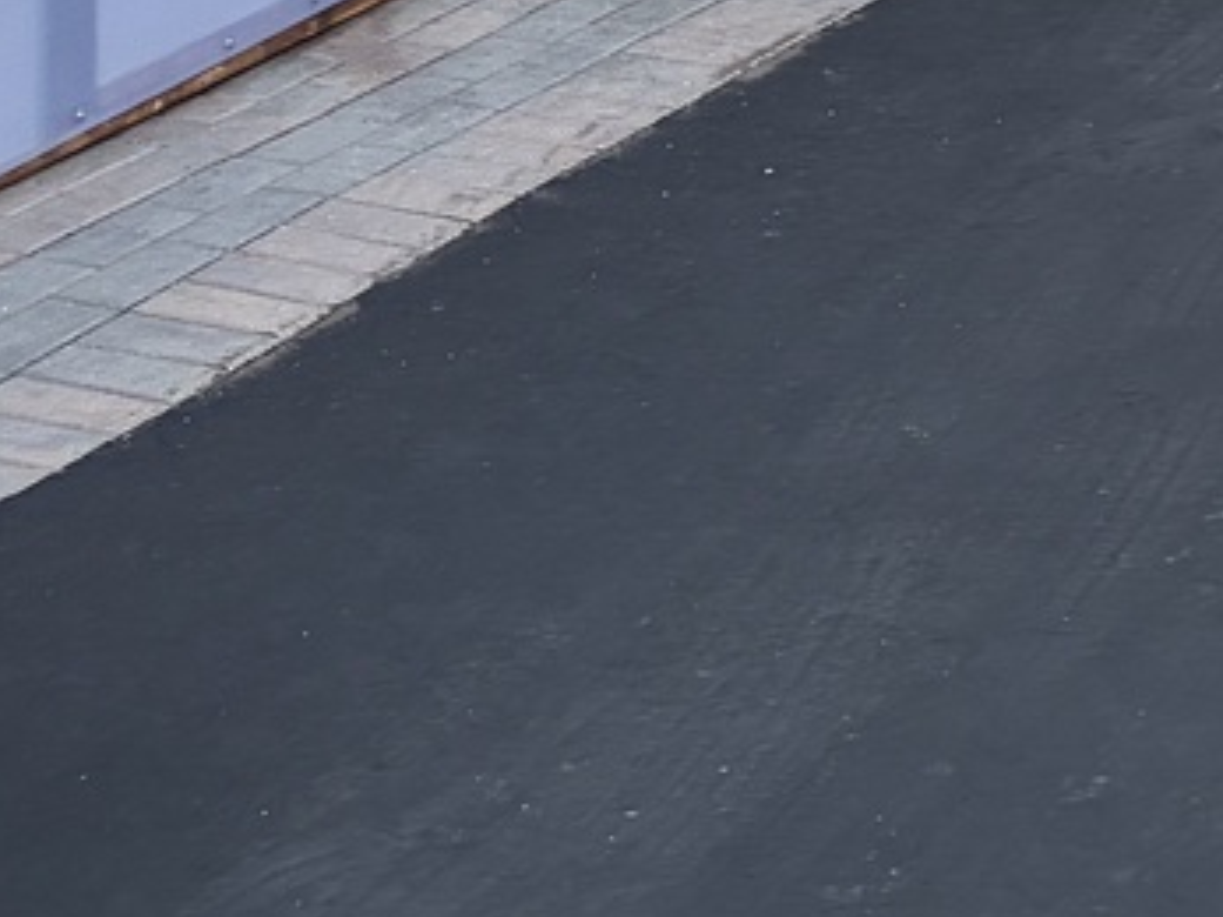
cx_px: 1516
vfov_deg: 12.1
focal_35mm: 108
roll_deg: -0.6
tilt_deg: -0.3
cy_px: -935
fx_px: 3814
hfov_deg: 17.3
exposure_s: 1/122
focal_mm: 5.96
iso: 125
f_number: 1.6
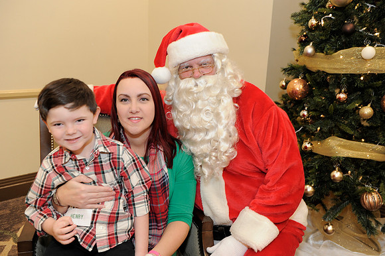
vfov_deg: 37.8
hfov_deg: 54.5
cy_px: 128
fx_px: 374
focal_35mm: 35
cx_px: 192
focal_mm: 35
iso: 1600
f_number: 4
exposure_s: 1/100
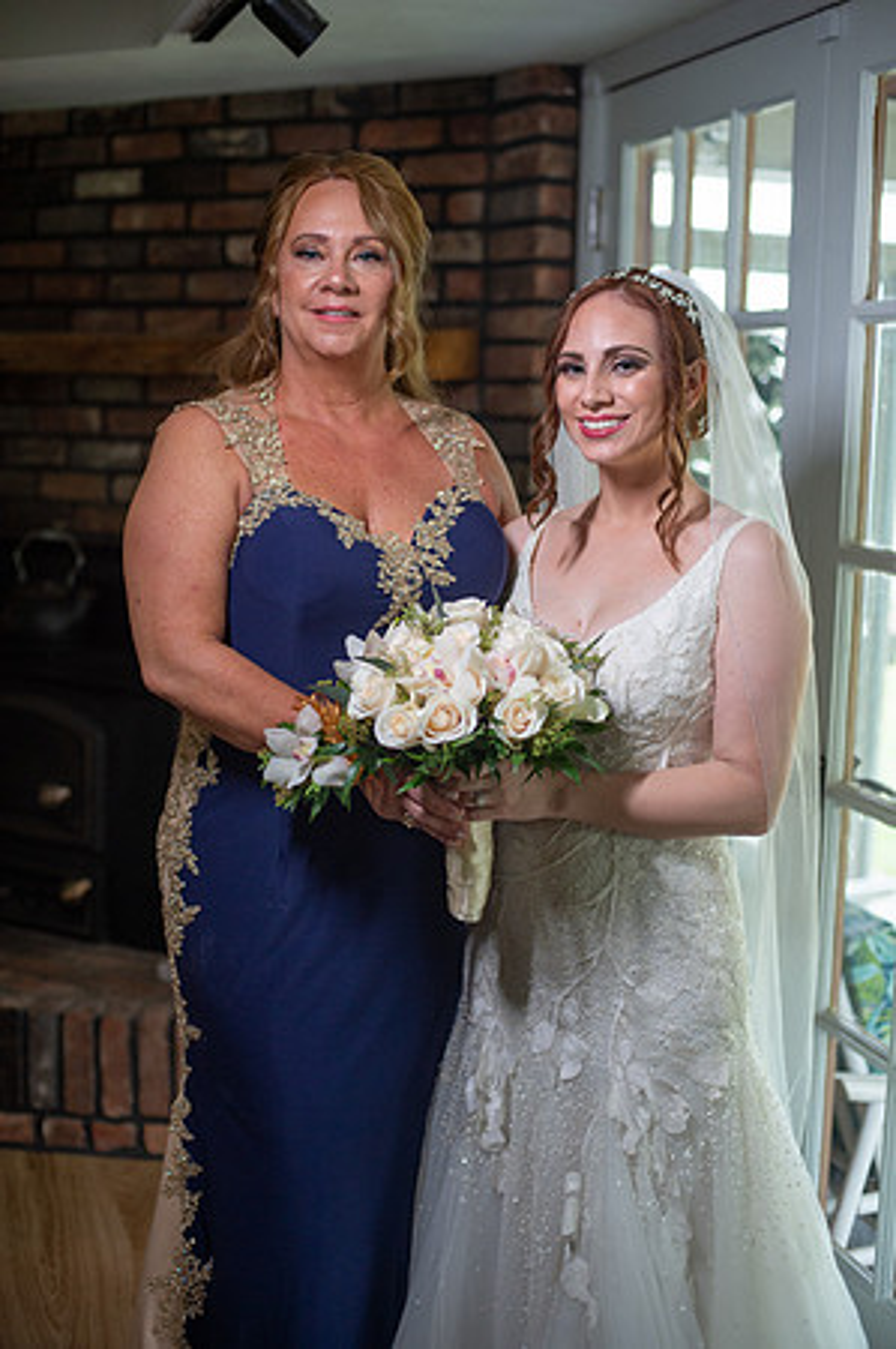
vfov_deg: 39.6
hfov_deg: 26.9
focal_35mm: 50
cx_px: 448
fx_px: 1871
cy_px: 674
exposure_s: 1/320
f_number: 2.5
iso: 1000
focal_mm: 50
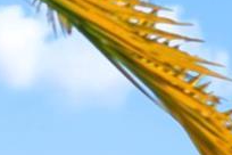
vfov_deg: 4.4
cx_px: 736
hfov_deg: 6.4
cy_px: 594
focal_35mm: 290
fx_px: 1869
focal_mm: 37
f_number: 2.8
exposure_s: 1/640
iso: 100
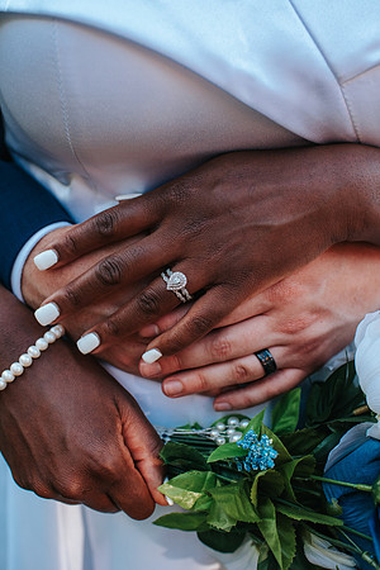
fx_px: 554
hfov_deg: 37.9
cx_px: 190
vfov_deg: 54.4
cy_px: 285
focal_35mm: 35
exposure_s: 1/1000
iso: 1000
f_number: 4
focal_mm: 35
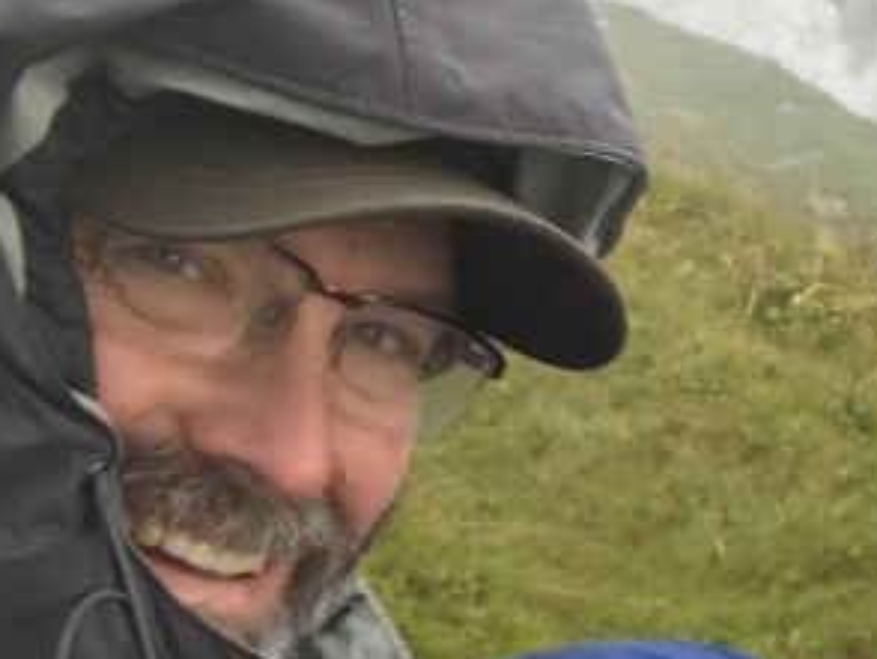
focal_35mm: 87
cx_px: 776
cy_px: 392
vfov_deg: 17.0
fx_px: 2206
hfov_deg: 22.0
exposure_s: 1/100
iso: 32
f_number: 2.2
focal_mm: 2.87
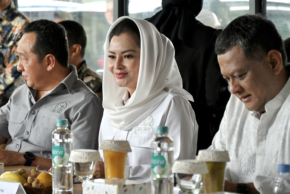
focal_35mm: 135
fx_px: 1088
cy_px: 97
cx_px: 145
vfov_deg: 10.2
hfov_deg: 15.2
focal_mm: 135
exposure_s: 1/125
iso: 1250
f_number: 6.3
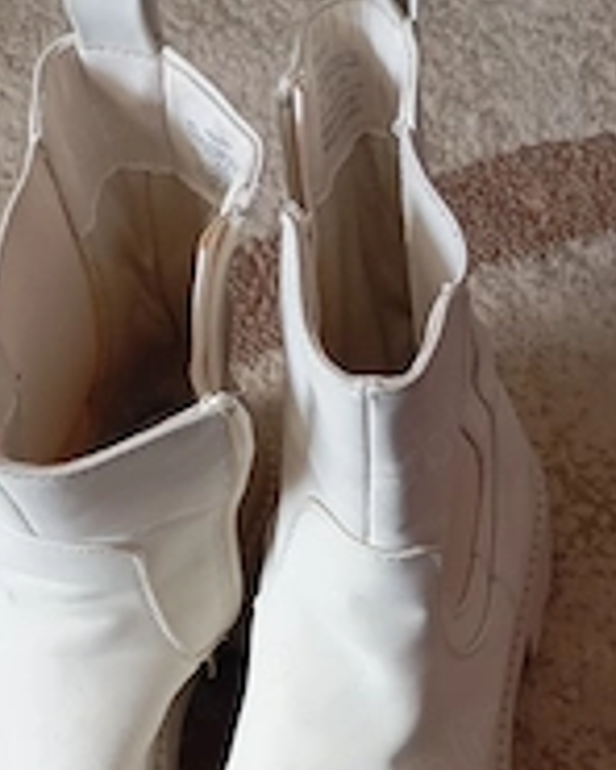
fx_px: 1345
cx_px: 241
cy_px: 787
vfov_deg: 29.6
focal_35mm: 59
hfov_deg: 25.7
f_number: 1.8
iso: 1064
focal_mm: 4.27
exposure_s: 1/33.3
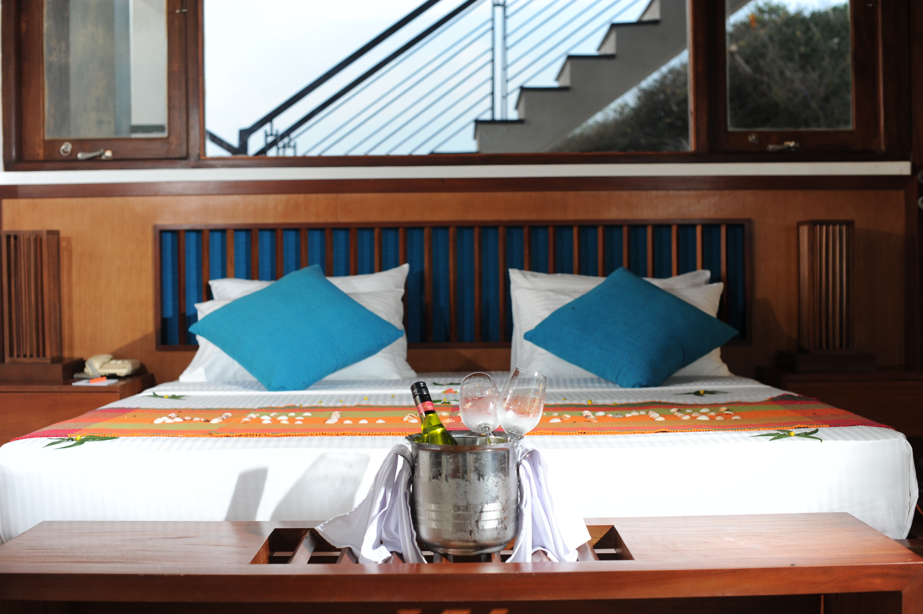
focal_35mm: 50
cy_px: 307
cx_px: 462
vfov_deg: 27.0
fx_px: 1281
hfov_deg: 39.6
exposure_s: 1/160
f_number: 4
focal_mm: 50
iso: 400
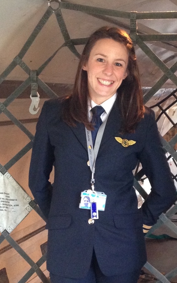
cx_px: 113
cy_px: 187
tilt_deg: -10.6
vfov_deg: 26.0
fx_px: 610
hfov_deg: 16.5
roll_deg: -1.3
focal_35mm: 79
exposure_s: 1/20
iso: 320
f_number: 2.4
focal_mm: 4.12
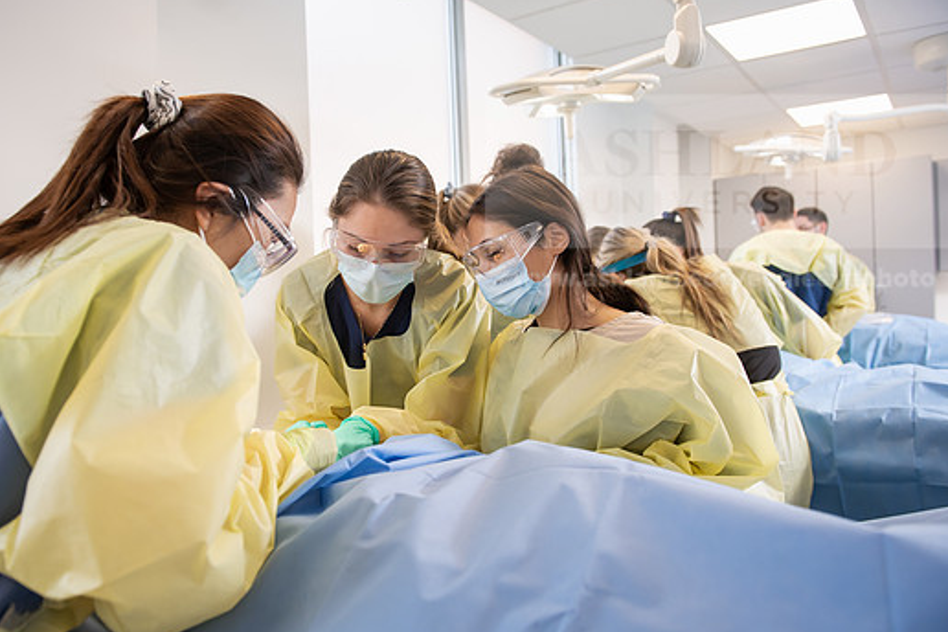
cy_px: 317
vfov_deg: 47.9
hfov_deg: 67.2
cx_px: 430
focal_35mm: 27
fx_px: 711
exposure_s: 1/200
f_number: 3.5
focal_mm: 24
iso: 500
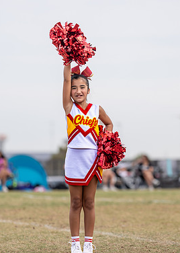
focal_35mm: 273
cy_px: 143
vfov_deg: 7.4
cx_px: 103
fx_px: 1957
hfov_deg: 5.3
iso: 160
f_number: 2.8
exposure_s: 1/1600
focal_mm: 146
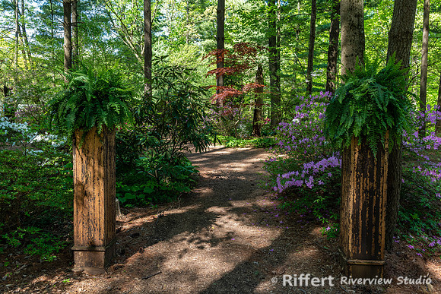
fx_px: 343
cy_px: 147
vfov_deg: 46.4
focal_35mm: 28
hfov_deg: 65.5
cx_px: 220
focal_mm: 28
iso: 900
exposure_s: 1/160
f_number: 8
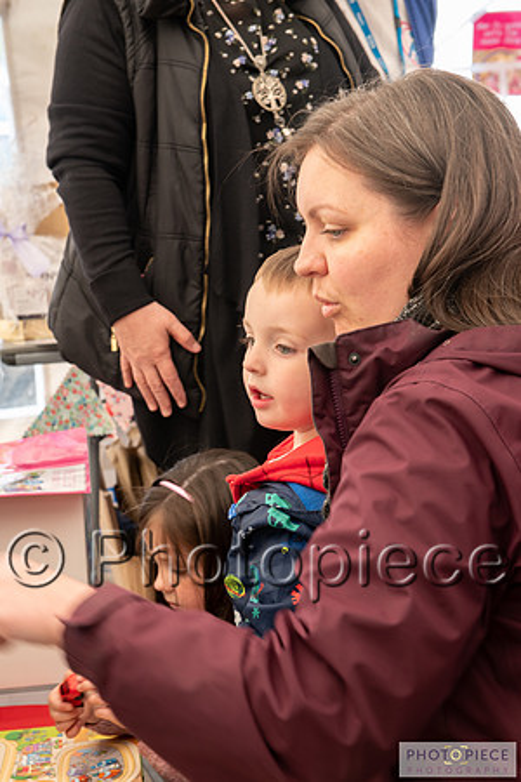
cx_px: 260
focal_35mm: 70
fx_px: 1519
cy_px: 391
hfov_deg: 19.5
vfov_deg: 28.8
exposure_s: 1/80
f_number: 8
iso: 360
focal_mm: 70
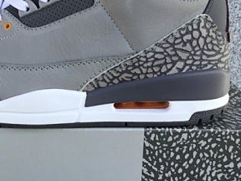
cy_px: 71
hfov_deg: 27.8
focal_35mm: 69
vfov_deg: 21.3
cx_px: 59
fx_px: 480
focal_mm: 3.3
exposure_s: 1/286
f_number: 2.4
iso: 25
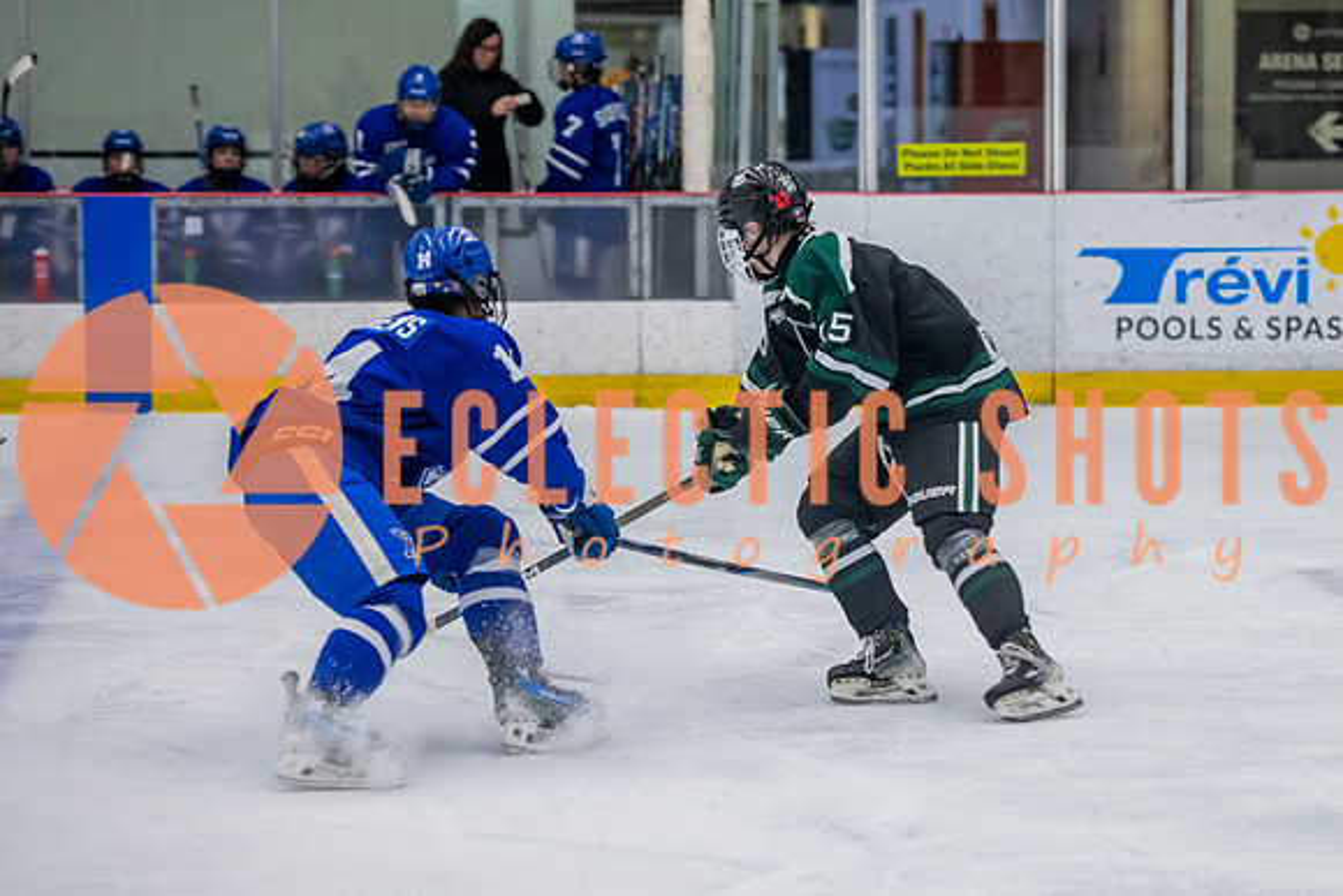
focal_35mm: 148
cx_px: 958
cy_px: 447
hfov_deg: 13.8
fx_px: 5529
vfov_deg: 9.3
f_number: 3.2
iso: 2000
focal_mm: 102
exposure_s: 1/640
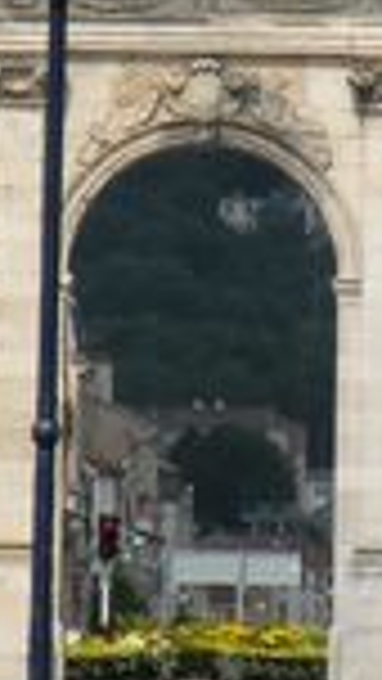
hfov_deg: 1.5
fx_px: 14938
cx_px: 225
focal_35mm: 830
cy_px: 232
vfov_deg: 2.6
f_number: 6.3
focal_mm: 39.8
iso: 64
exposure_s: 1/315
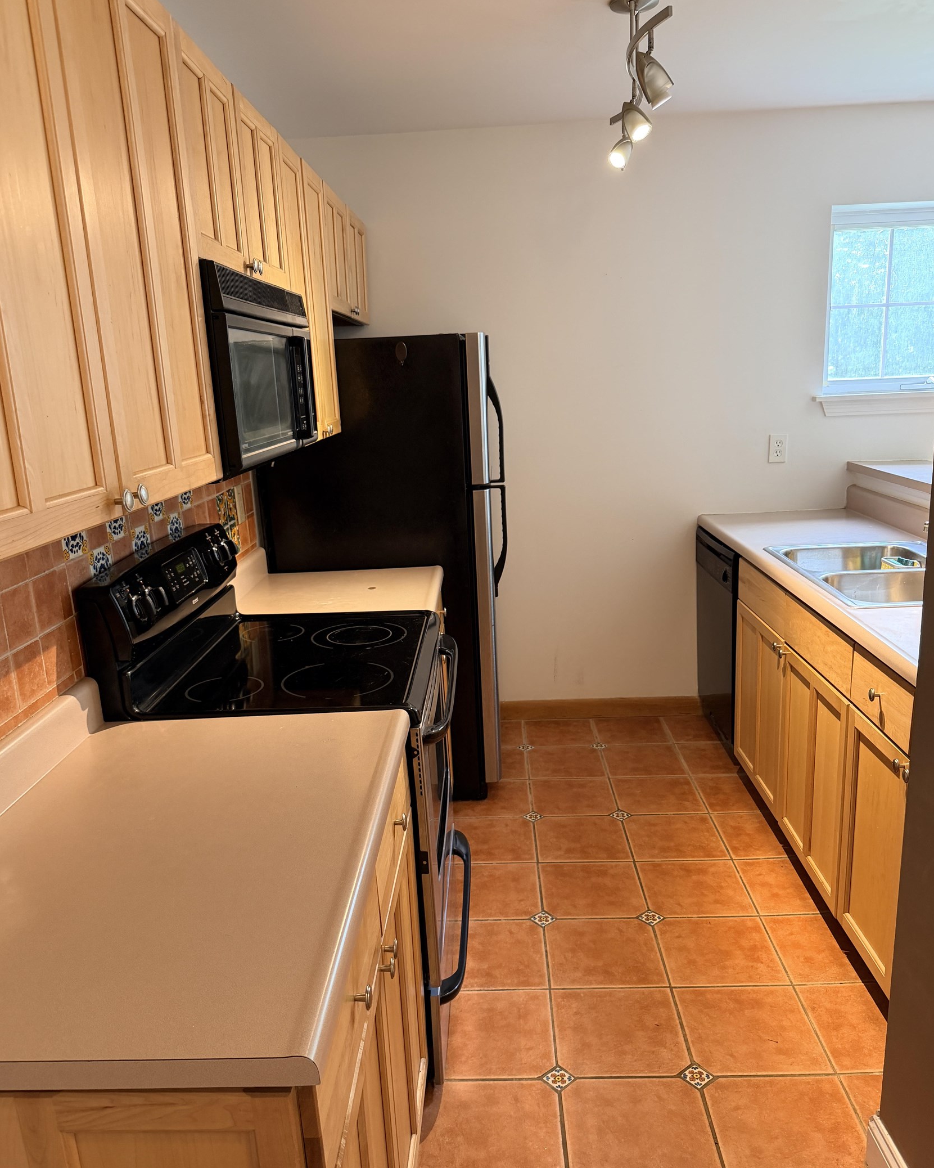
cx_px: 467
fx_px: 898
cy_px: 609
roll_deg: +3.7
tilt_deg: -14.5
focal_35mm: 26
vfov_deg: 66.0
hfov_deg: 54.9
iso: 200
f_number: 1.78
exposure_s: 1/60
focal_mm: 6.76
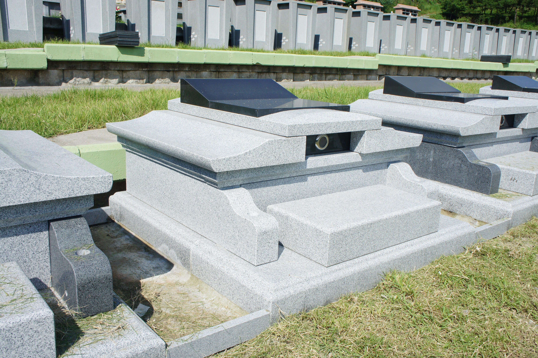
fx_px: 493
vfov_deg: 39.9
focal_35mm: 33
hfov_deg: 57.3
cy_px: 179
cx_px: 269
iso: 200
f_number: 11
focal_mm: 22
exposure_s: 1/250
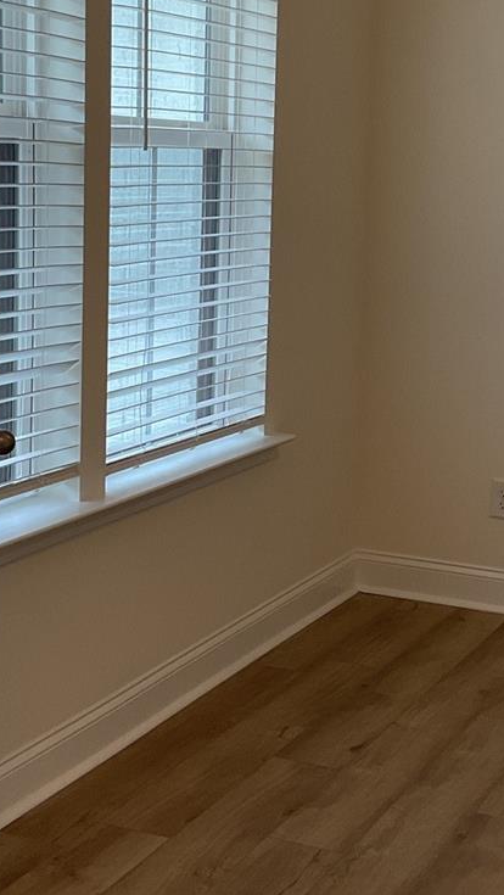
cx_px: 352
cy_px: 331
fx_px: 1566
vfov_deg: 31.7
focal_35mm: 66
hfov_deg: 18.2
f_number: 1.8
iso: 64
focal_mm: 3
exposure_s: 1/120
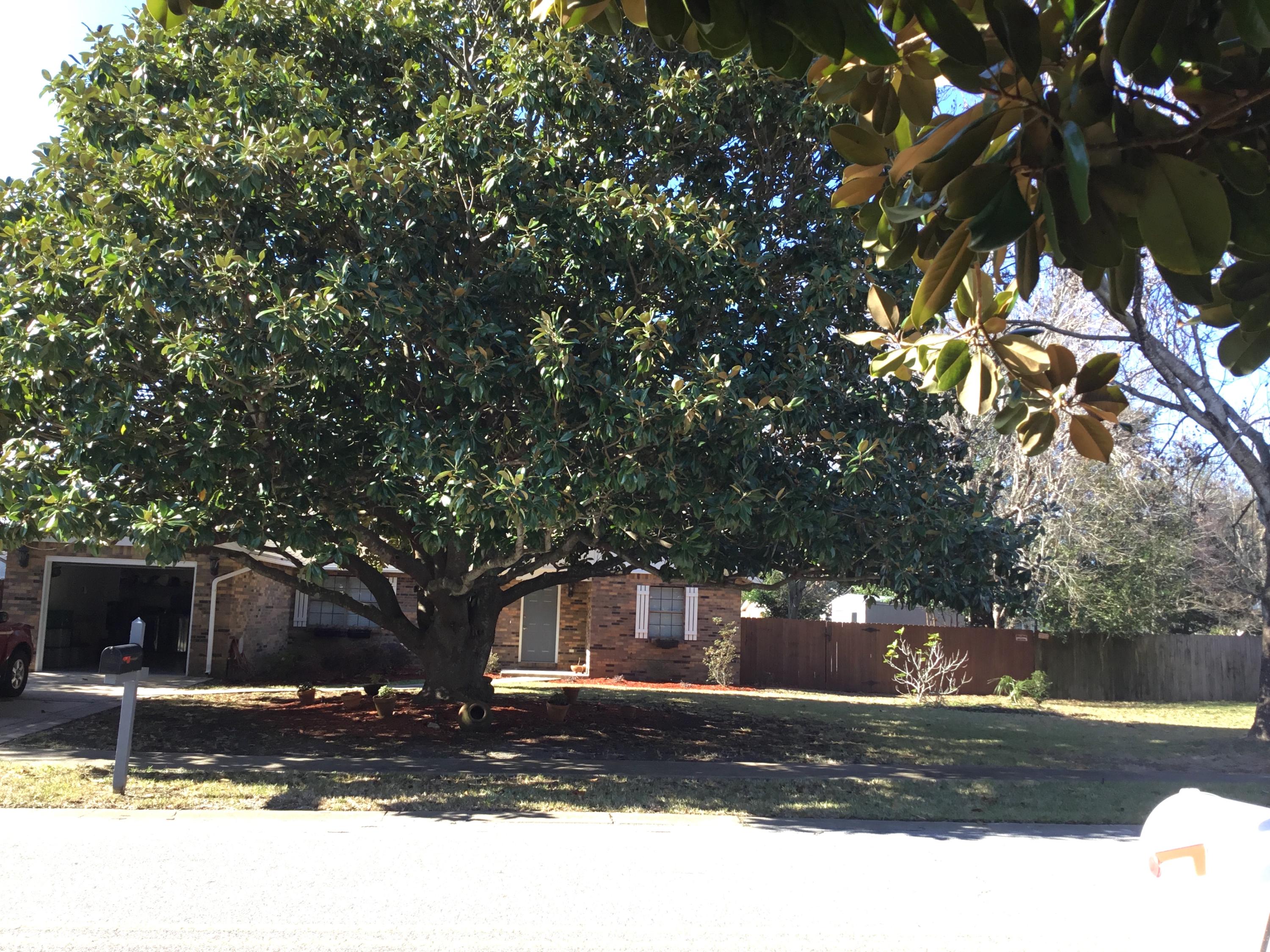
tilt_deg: +6.6
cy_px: 476
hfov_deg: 58.4
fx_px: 1137
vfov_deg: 45.4
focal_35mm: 31
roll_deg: -1.1
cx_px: 635
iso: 25
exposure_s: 1/265
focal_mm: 3.3
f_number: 2.4
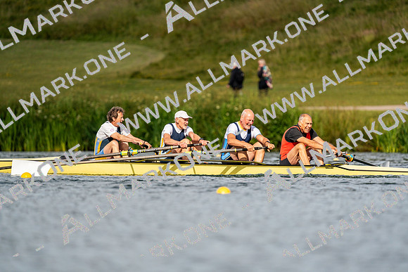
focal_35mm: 600
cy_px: 136
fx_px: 6801
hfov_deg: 3.4
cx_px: 204
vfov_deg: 2.3
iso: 200
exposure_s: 1/2000
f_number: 6.3
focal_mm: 600
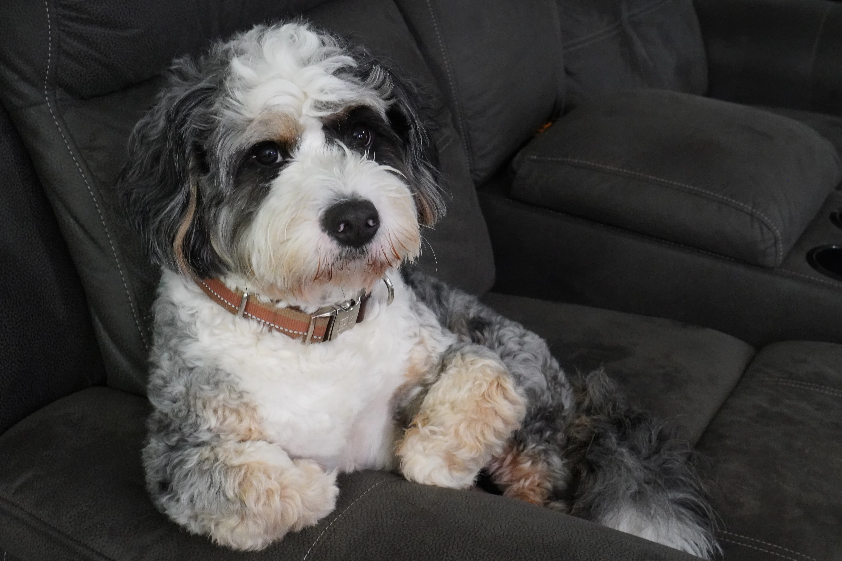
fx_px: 1228
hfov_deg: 37.9
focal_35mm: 52
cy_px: 280
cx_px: 421
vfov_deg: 25.8
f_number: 8
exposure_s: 1/25
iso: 6400
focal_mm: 35
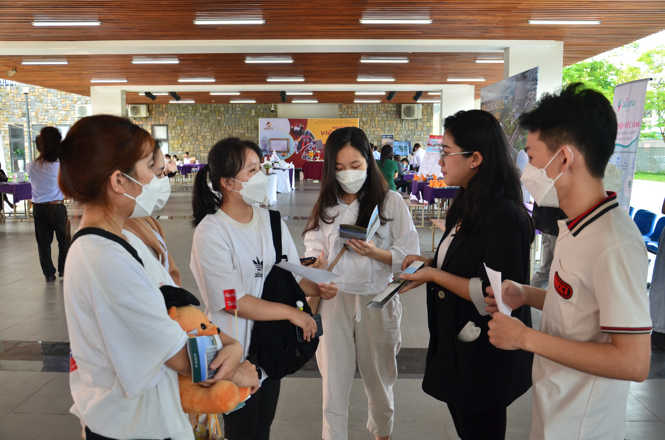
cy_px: 220
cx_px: 332
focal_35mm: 32
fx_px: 581
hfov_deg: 59.6
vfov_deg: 41.5
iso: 320
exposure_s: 1/160
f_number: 3.8
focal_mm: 21
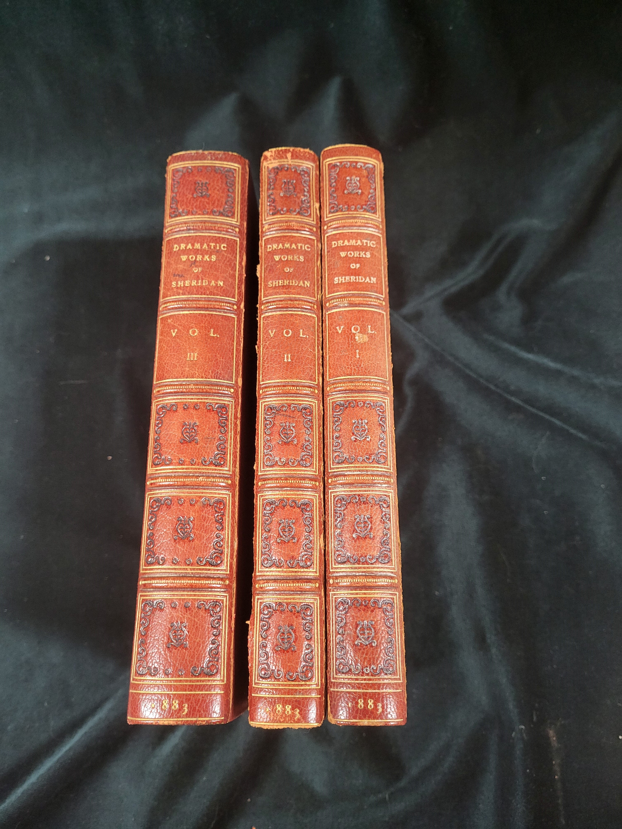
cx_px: 311
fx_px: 623
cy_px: 414
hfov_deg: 53.1
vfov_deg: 67.3
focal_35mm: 26
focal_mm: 5.4
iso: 640
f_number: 1.8
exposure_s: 1/30
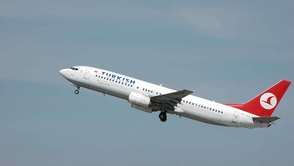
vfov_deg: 3.9
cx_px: 147
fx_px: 2456
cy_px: 90
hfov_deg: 6.9
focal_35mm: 315
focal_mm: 200
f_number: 8
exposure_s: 1/1000
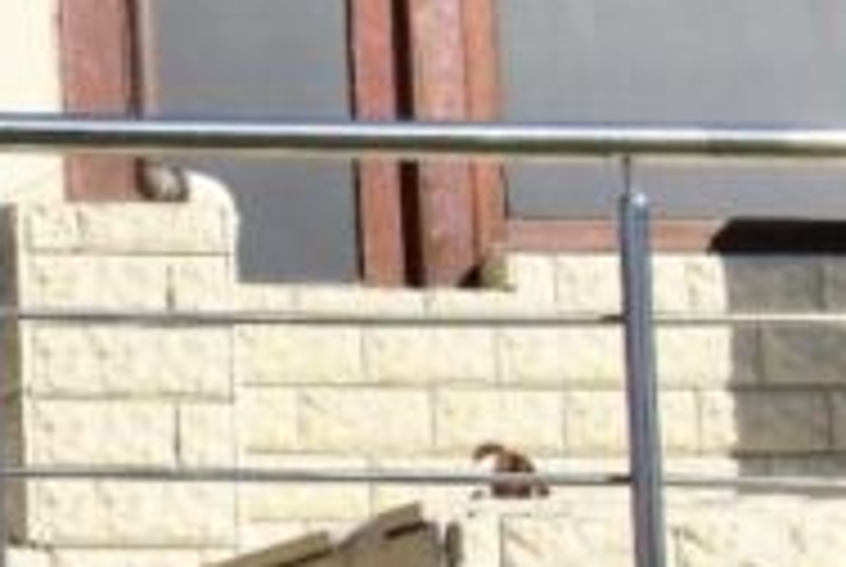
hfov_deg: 10.7
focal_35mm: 170
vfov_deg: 8.0
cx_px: -1044
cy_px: 688
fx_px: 4001
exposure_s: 1/1250
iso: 2000
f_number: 18
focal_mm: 32
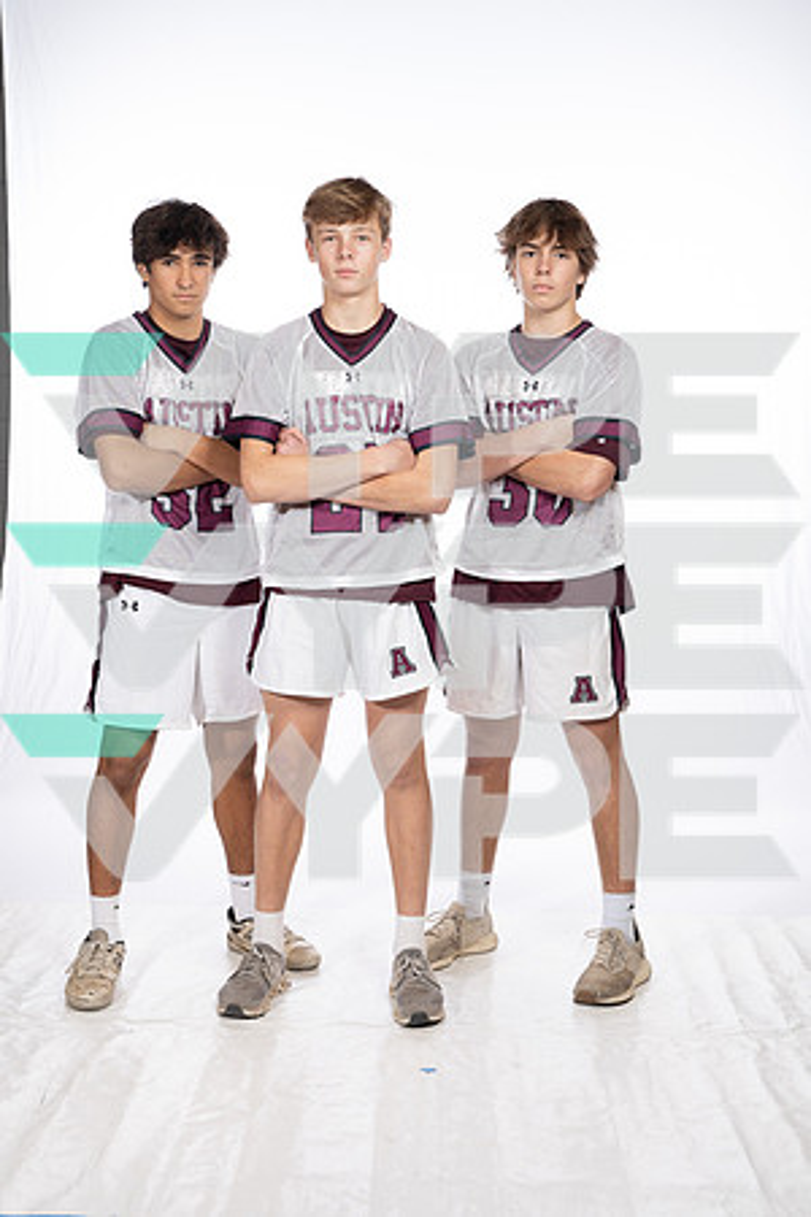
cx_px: 406
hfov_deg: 27.0
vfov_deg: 39.6
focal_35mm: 50
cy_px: 608
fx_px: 1689
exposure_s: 1/250
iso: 640
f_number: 7.1
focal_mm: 50
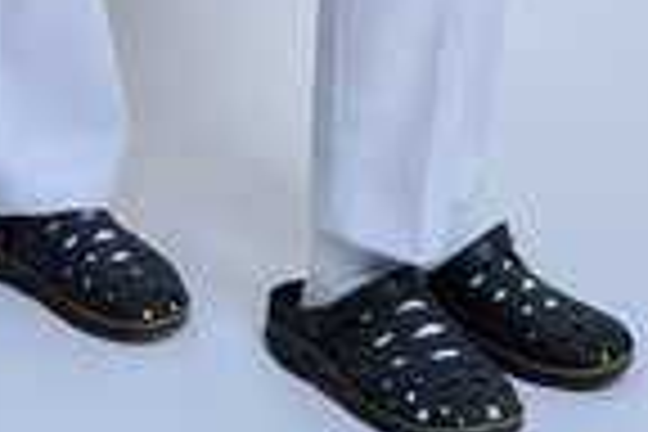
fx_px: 3339
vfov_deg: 6.8
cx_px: 180
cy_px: -796
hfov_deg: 11.1
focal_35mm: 185
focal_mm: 44.6
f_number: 4.5
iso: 125
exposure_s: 1/125
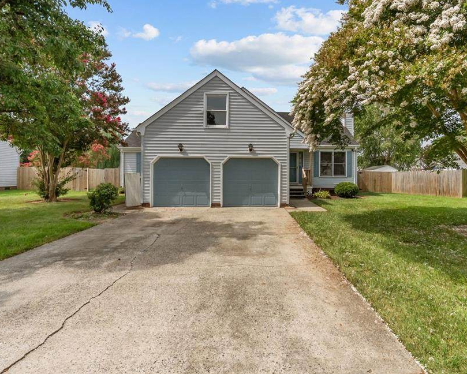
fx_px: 263
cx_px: 260
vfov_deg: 70.8
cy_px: 178
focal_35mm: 19
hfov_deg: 82.9
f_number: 7.1
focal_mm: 16
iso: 1000
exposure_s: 1/2500
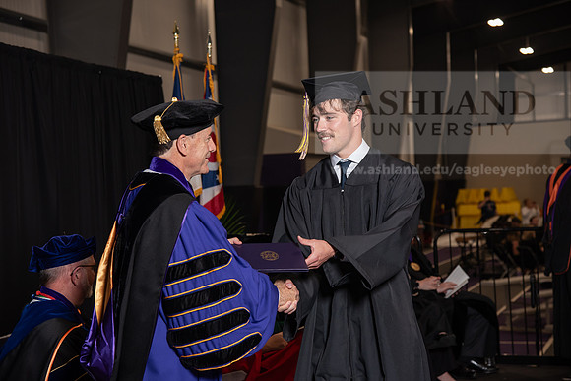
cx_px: 286
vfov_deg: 17.5
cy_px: 190
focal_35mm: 78
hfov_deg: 26.0
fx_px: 1237
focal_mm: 78
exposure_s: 1/200
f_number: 5
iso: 1000
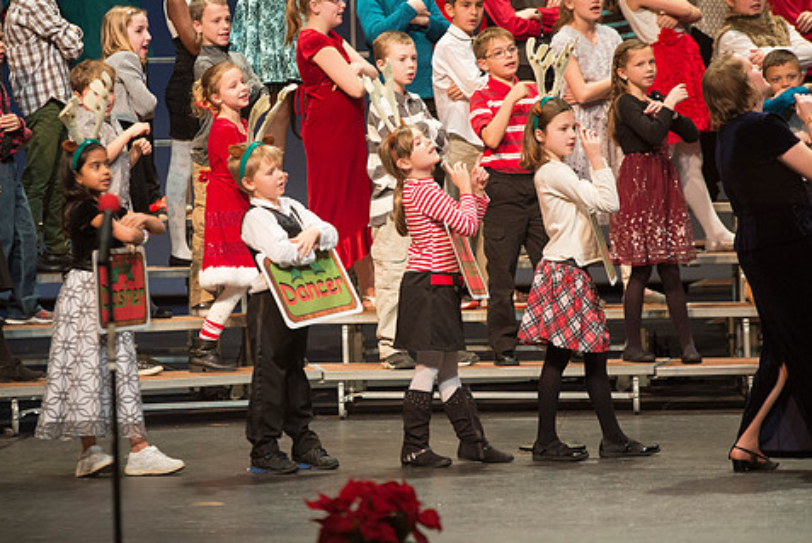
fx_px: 5486
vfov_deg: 5.7
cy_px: 278
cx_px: 347
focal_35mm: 243
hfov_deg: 8.5
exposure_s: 1/200
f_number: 2.8
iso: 2500
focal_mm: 200
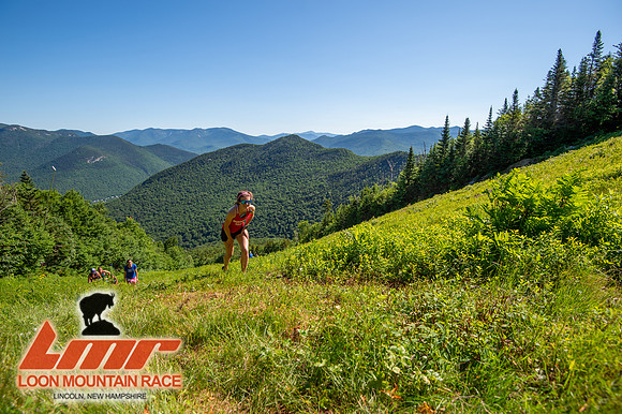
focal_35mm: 18
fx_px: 311
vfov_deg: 67.3
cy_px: 207
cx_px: 311
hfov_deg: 90.0
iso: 100
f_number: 5
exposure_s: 1/500
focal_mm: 18
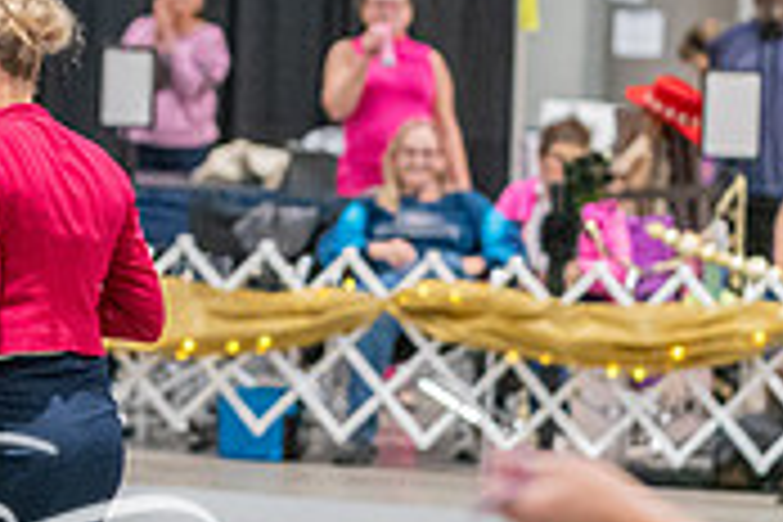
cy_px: 97
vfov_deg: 3.9
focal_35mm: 351
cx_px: -230
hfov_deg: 5.8
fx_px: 7634
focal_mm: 105
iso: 6400
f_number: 2.8
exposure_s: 1/250
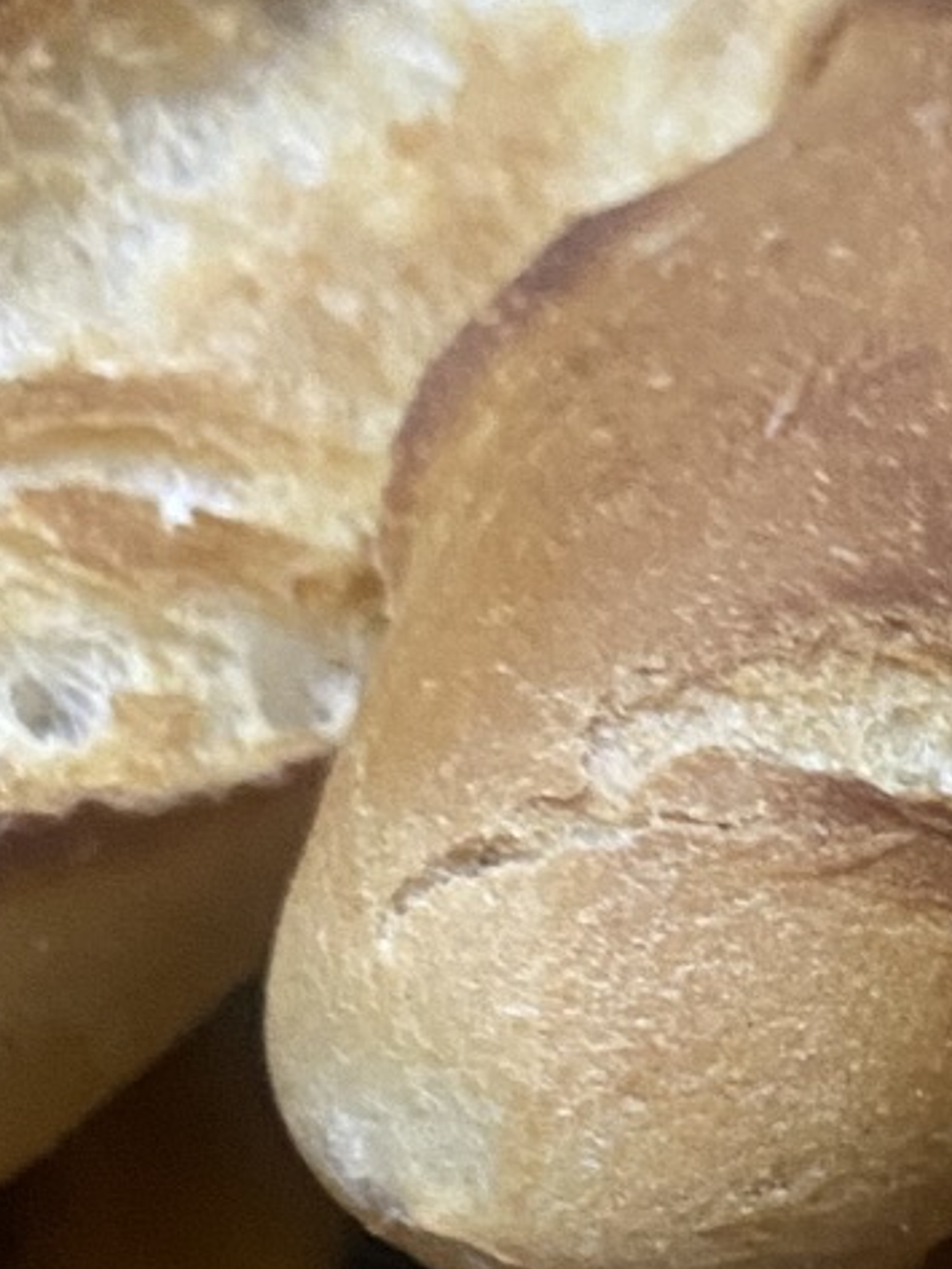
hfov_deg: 12.1
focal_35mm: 110
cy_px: 1532
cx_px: 1866
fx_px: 4032
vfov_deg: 17.1
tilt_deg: -48.5
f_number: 1.8
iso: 400
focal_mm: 4.25
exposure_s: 1/50
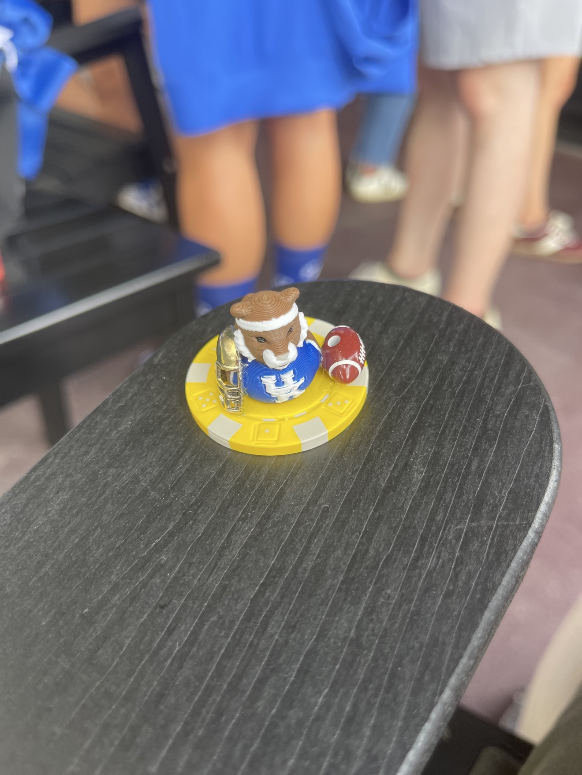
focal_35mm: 25
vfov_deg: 69.4
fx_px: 560
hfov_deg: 54.9
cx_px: 291
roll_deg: -3.6
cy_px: 388
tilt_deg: -33.3
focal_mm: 5.1
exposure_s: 1/129
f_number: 1.6
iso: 32
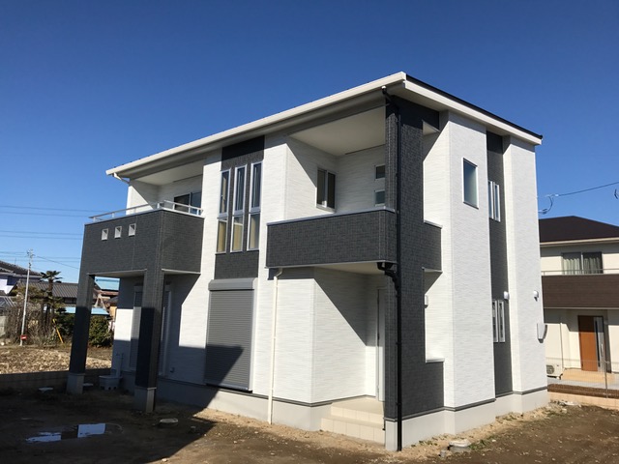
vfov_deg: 49.7
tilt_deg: +11.0
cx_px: 310
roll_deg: -2.3
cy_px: 232
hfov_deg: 63.4
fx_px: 501
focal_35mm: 28
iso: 20
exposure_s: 1/4808
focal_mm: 3.99
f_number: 1.8
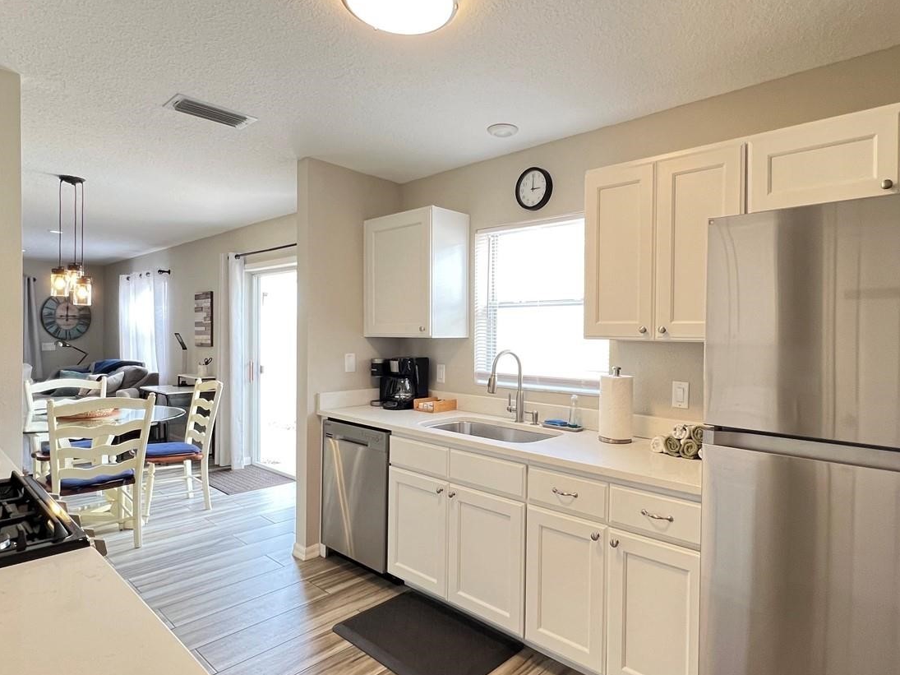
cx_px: 497
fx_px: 494
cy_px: 339
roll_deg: -0.5
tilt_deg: -1.0
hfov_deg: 84.4
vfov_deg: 68.7
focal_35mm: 19
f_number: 1.8
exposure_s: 1/60
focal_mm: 1.57
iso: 250
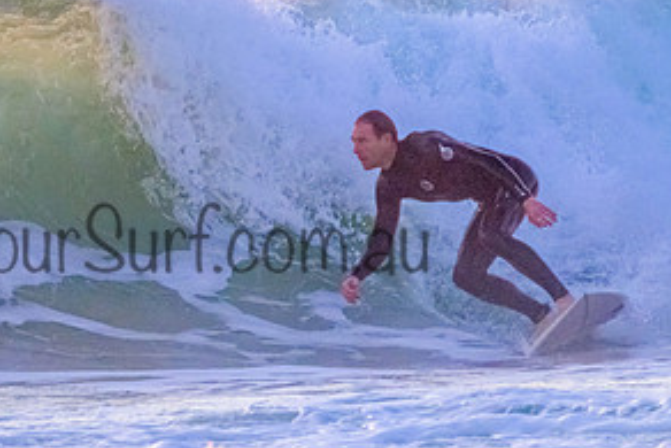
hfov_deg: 1.3
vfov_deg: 0.9
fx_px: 29593
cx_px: 186
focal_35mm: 1587
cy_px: 219
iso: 7200
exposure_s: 1/800
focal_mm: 800
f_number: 11
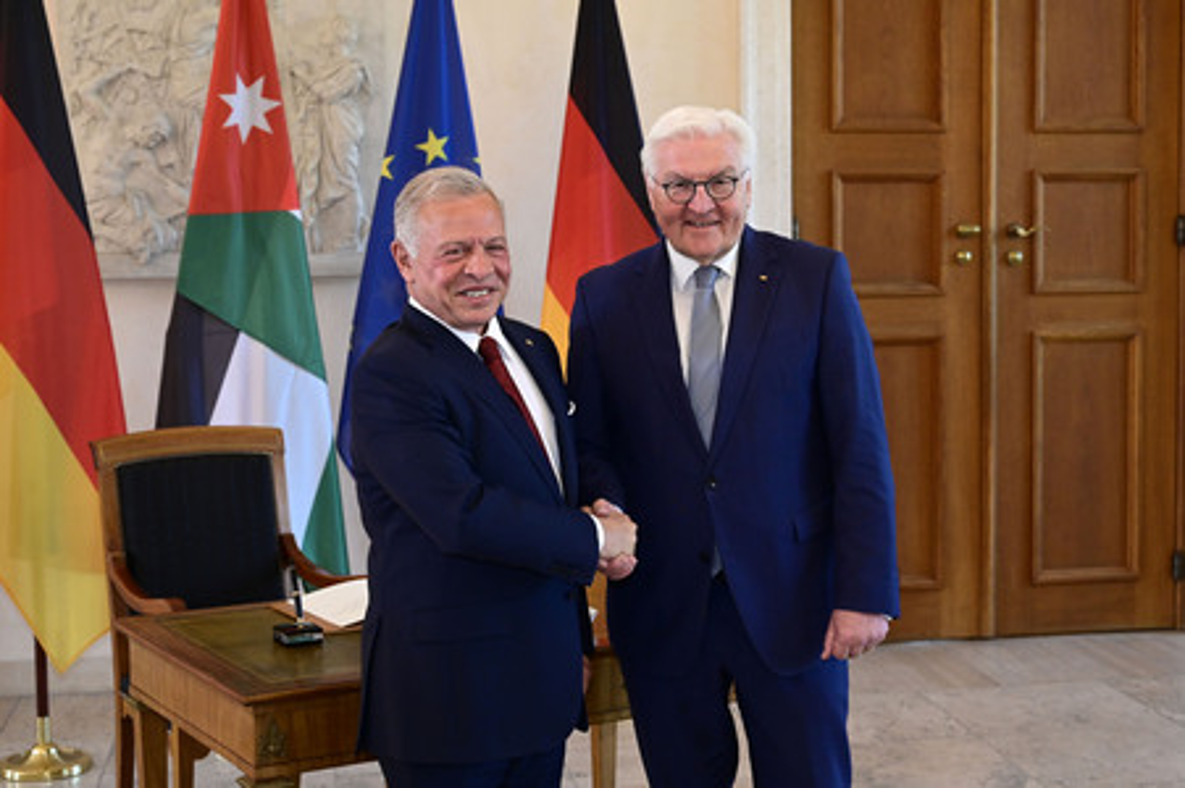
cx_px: 592
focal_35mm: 52
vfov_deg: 26.0
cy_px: 394
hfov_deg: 38.2
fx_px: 1710
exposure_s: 1/200
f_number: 5.6
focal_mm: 52
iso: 2500
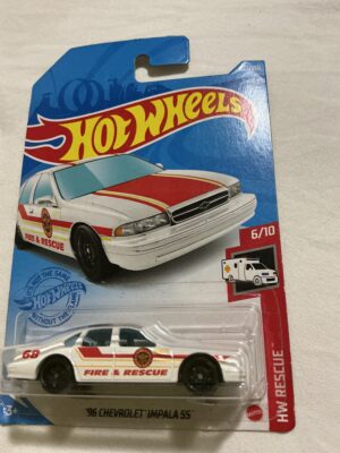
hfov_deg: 48.2
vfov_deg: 61.7
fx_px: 380
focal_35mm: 29
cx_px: 170
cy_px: 226
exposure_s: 1/30
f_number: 1.8
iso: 320
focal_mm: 3
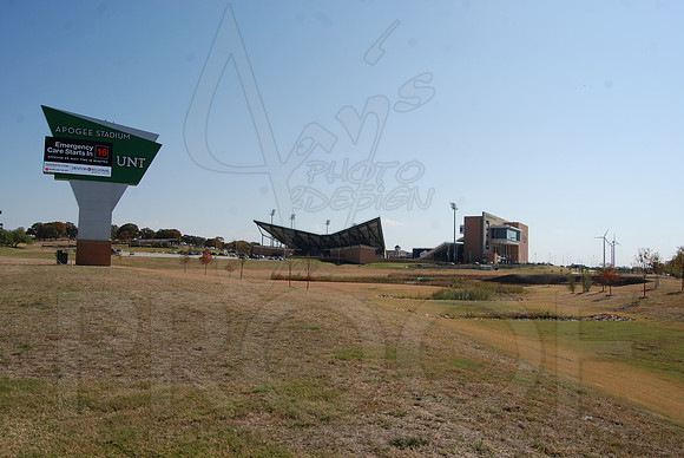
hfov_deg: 67.3
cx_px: 342
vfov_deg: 48.0
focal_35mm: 27
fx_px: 514
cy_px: 229
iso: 100
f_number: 9
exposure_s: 1/320
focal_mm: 18
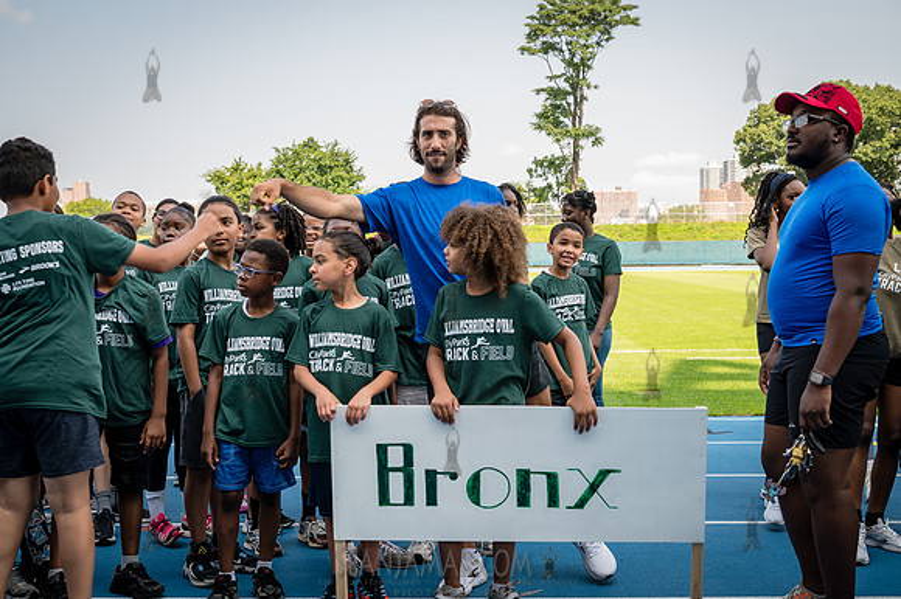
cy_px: 300
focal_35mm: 44
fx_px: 1101
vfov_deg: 30.5
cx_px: 450
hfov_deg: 44.5
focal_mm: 44
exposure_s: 1/160
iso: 100
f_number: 5
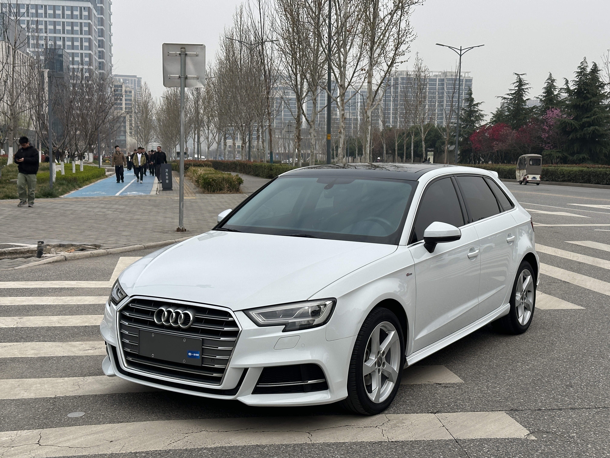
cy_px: 229
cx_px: 305
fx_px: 846
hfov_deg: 39.7
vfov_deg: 30.3
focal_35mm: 48
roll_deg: -1.1
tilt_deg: -4.4
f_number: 1.78
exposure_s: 1/5556
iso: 64
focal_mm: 6.86
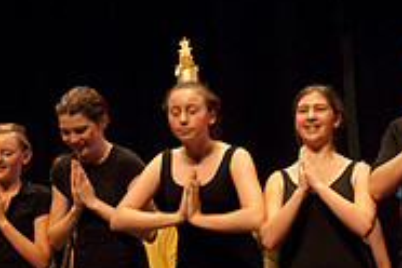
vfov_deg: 10.4
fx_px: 1463
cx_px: 365
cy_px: 197
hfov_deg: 15.5
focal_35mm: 131
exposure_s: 1/125
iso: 1000
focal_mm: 28
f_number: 2.8
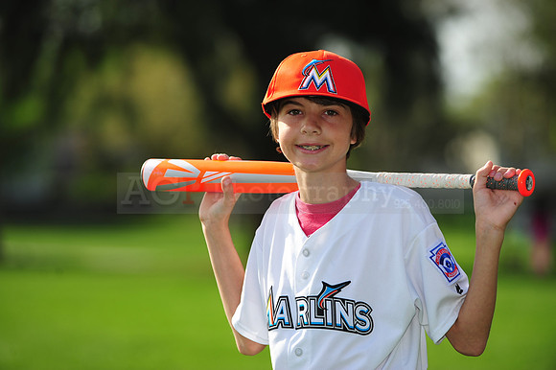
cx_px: 278
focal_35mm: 200
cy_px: 185
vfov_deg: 6.9
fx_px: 3087
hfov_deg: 10.3
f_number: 4.5
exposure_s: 1/1250
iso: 200
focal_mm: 200
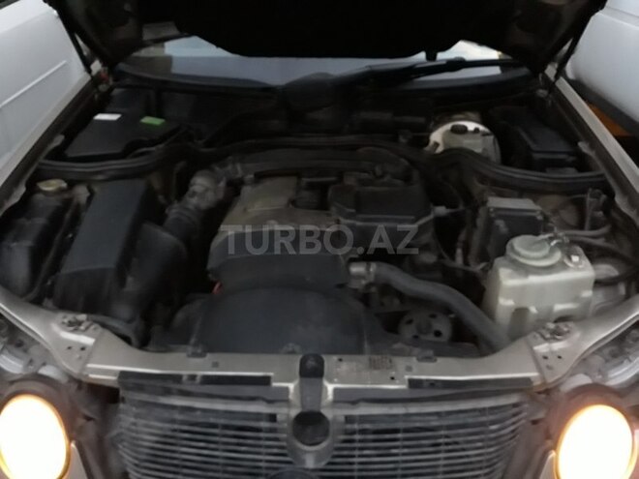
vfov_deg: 51.4
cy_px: 240
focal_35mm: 27
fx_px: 498
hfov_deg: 65.3
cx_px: 320
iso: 800
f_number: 1.7
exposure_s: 1/10
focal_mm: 3.71
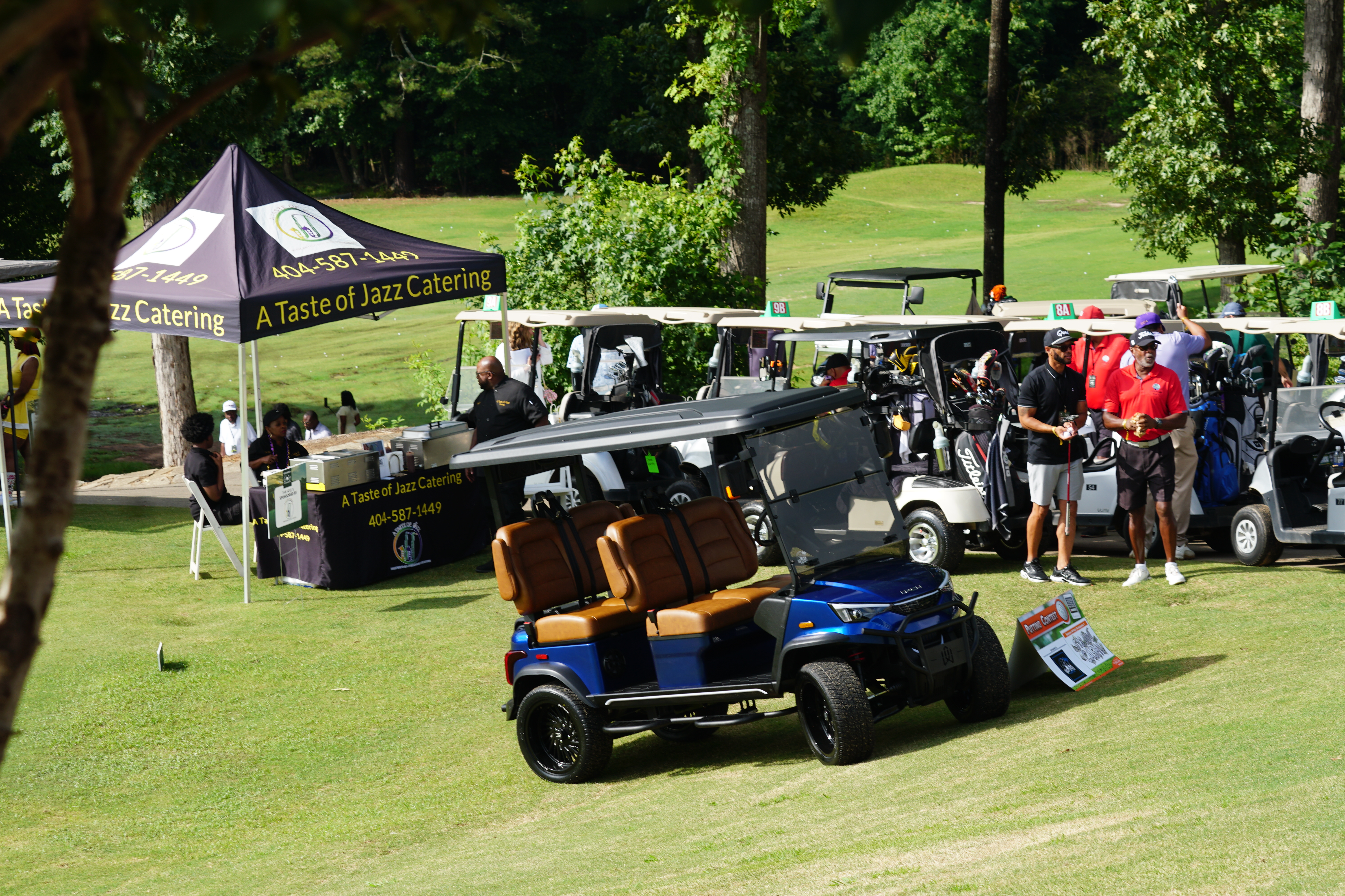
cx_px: 672
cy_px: 448
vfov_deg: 13.0
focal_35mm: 105
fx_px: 3923
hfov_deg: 19.5
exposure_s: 1/160
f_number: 8
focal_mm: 70
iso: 100
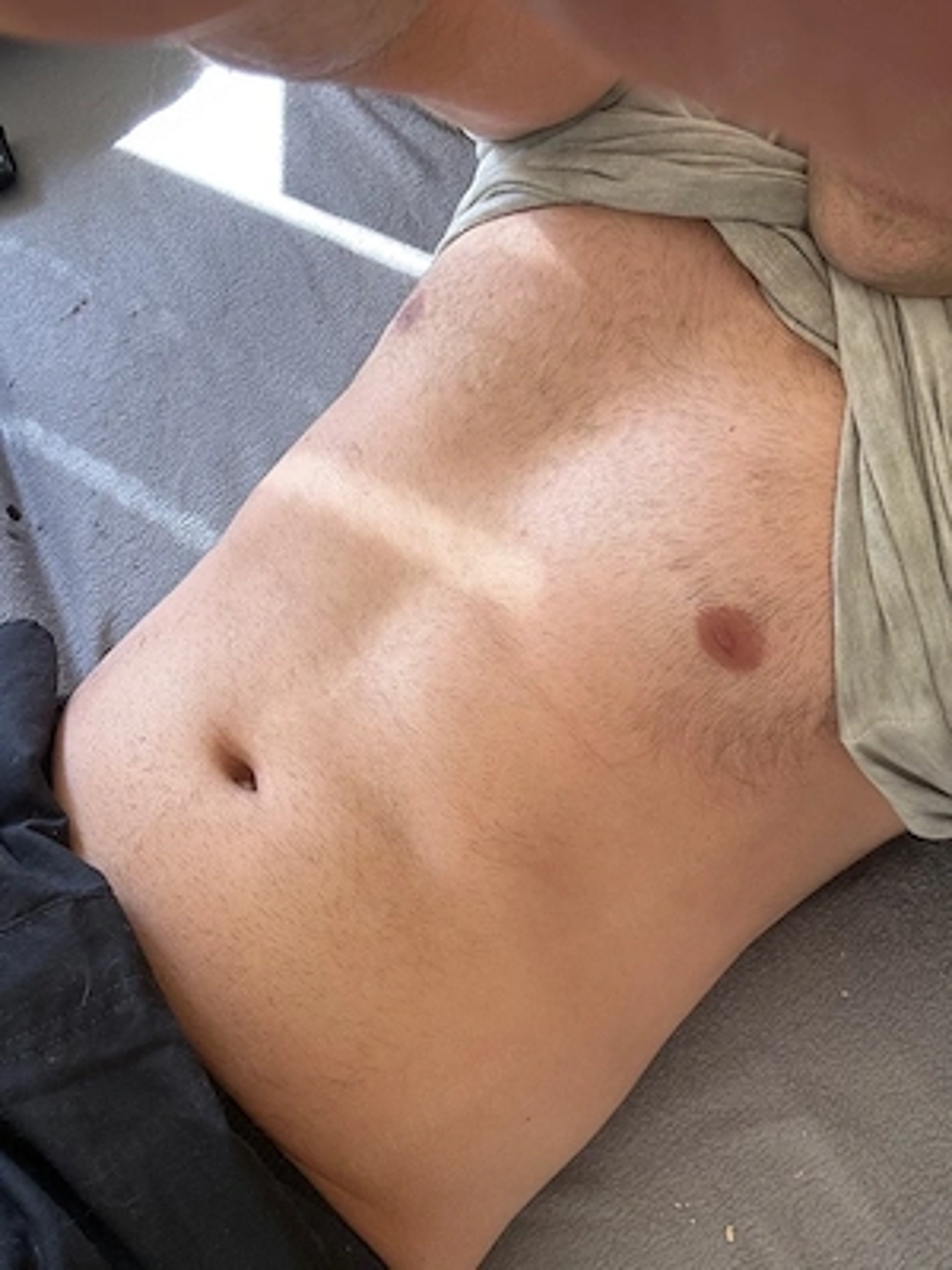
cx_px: 476
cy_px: 635
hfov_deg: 46.8
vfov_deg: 60.0
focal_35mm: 30
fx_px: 1100
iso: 80
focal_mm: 2.69
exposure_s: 1/69
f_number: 1.9
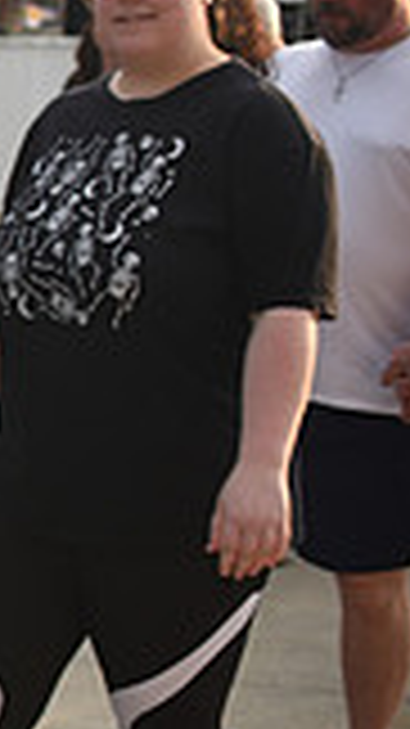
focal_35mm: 131
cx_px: -825
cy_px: 290
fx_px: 2535
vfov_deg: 16.4
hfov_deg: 7.9
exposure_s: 1/200
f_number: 5
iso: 160
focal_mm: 35
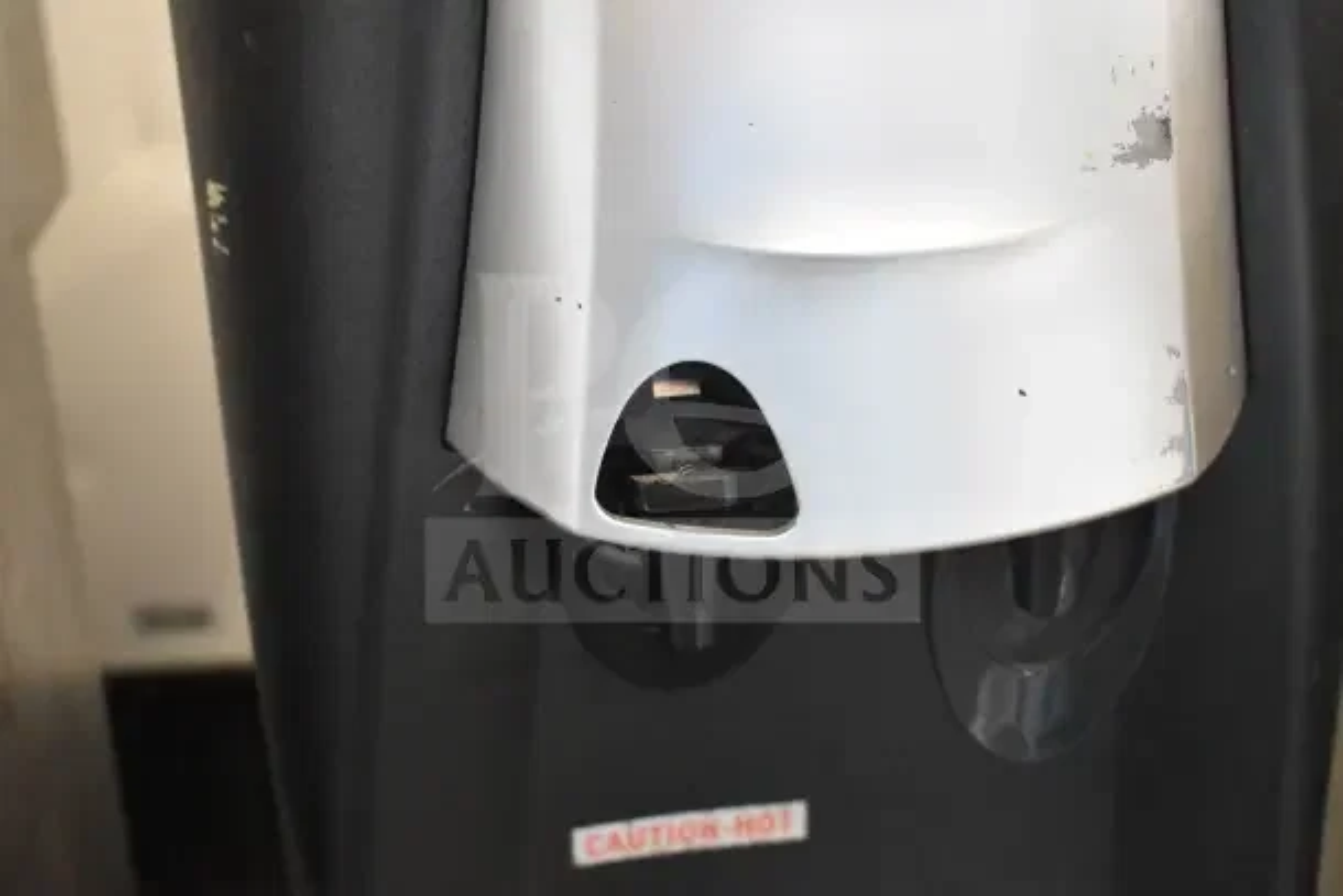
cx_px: 672
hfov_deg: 38.9
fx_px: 1903
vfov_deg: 26.5
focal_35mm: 51
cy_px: 448
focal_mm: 34
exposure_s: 1/60
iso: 6400
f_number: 4.5
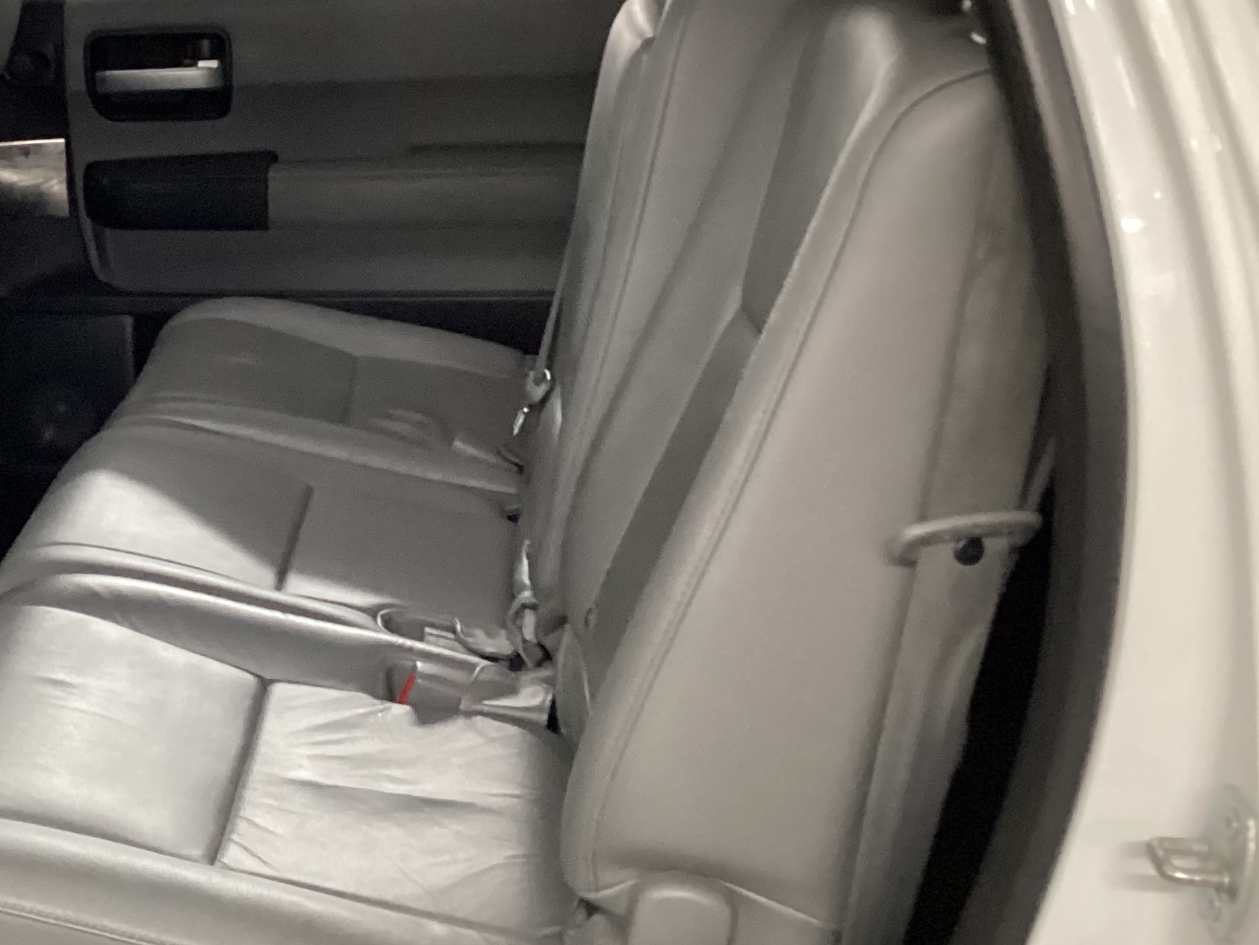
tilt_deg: -20.1
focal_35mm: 60
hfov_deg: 30.7
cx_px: 123
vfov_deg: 24.4
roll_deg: +1.7
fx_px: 2183
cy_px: 391
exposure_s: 1/25
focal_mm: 3.3
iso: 400
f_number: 2.4
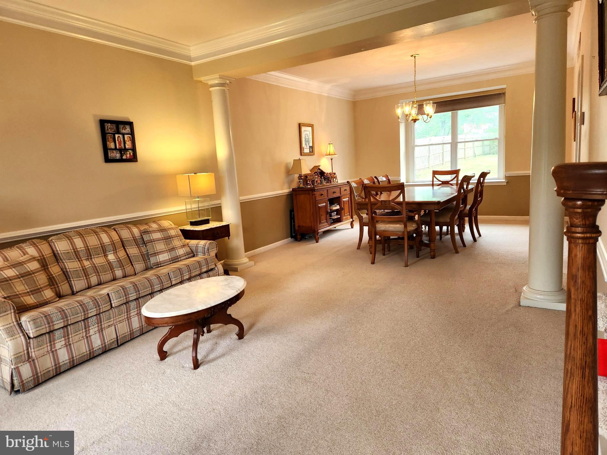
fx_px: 403
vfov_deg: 58.9
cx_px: 304
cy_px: 228
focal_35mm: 23
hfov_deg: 73.9
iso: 160
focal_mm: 5.4
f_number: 1.8
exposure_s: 1/120
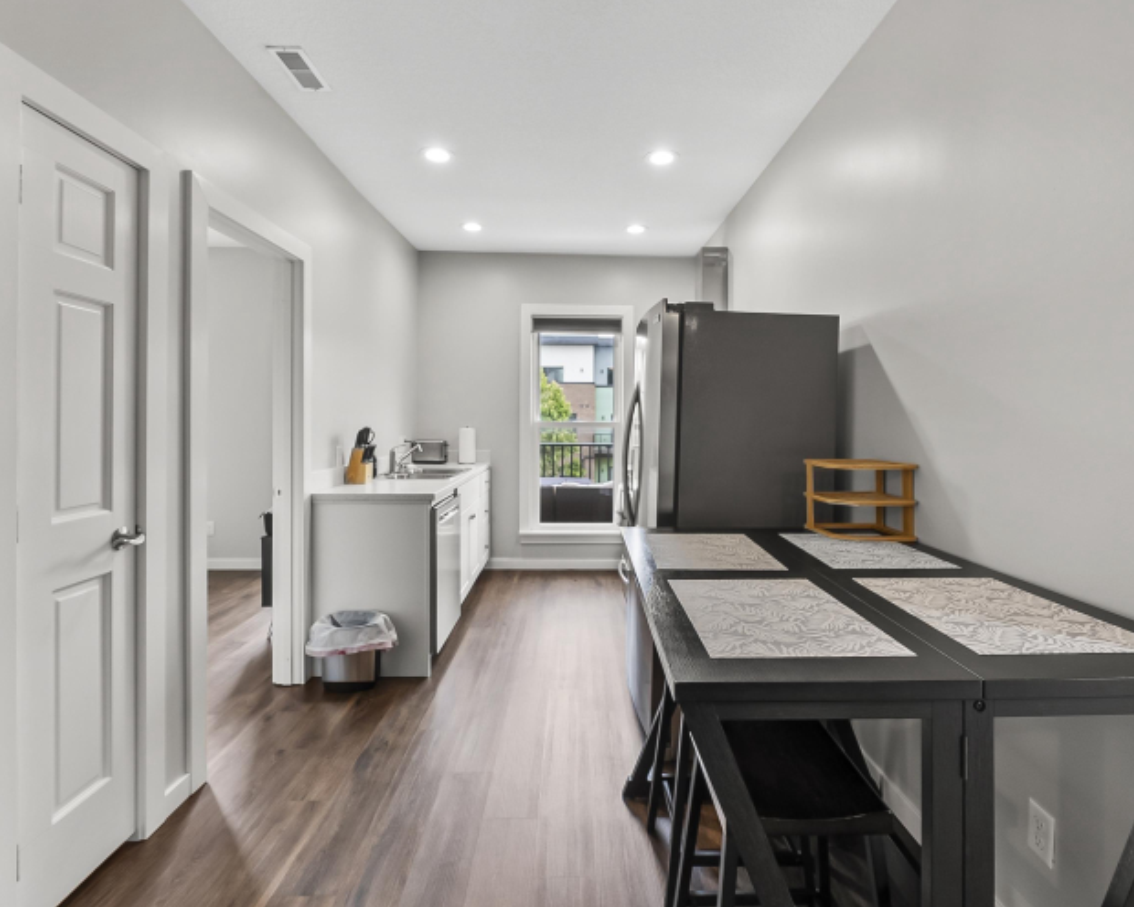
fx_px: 571
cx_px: 586
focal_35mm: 17
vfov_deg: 77.0
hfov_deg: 89.6
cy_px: 454
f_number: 8
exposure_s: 1/1.67
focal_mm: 10
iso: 200
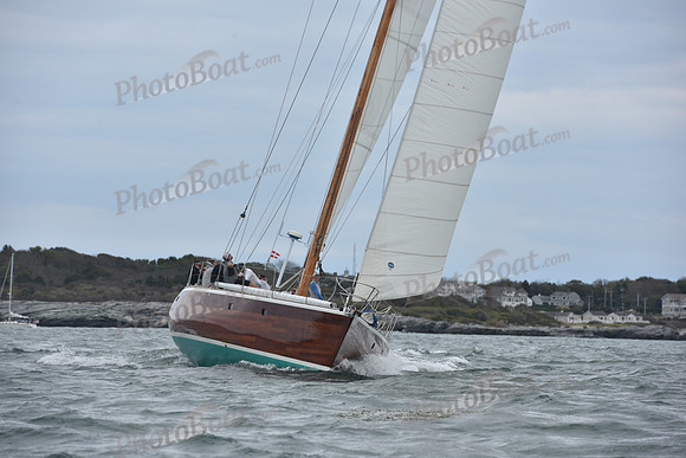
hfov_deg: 10.3
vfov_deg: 6.9
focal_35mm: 200
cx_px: 343
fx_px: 3812
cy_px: 229
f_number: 8
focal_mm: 200
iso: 320
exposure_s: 1/1000
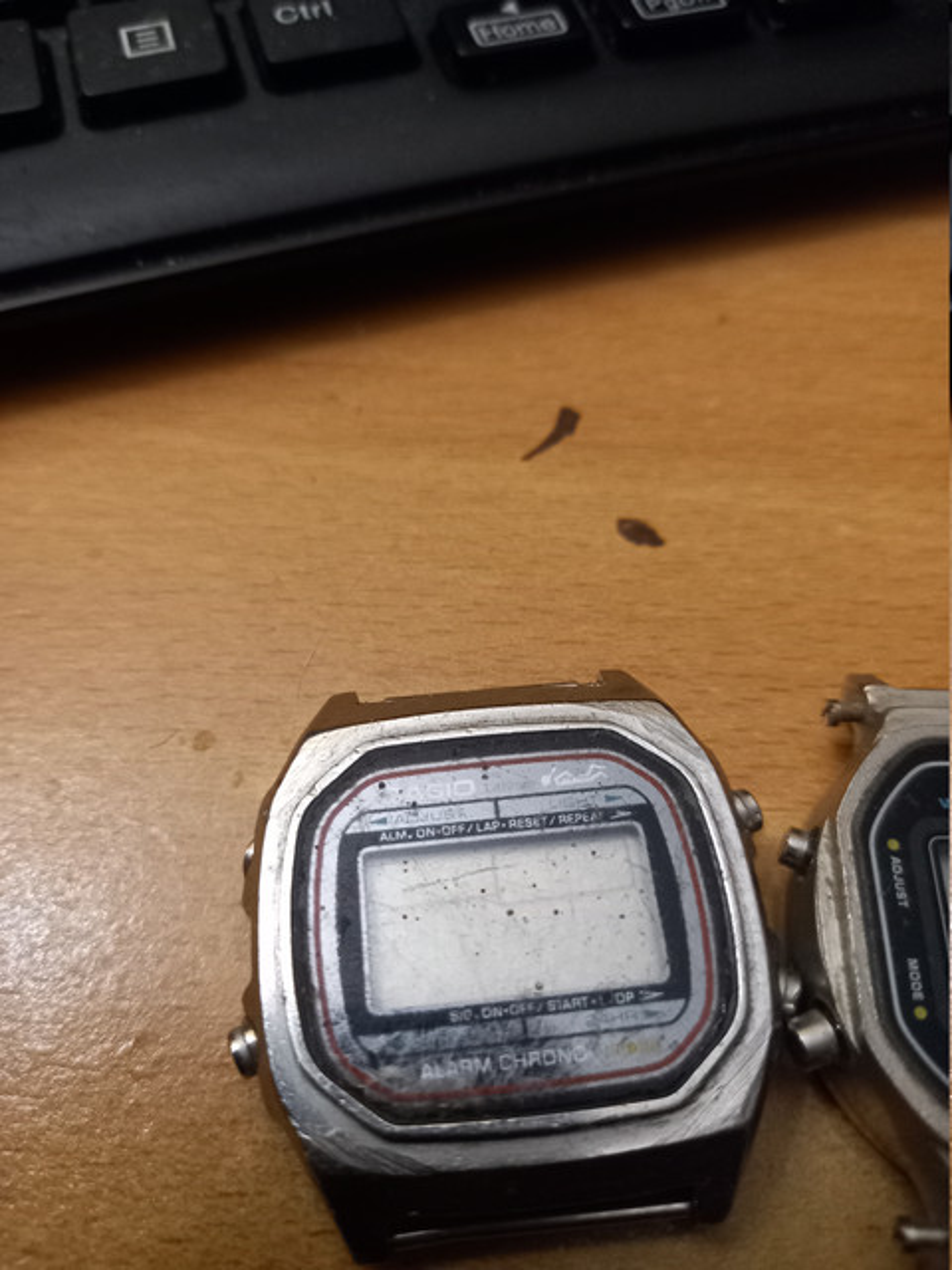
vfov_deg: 69.4
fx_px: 917
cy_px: 635
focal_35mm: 25
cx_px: 476
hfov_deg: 54.9
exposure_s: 1/20
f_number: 2
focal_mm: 4.6
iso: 500
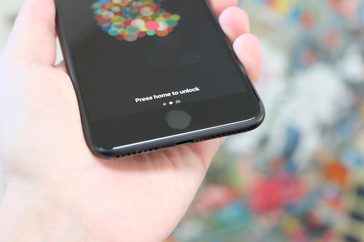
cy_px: 121
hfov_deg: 37.5
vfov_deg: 25.5
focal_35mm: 53
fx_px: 536
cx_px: 182
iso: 3200
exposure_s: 1/42
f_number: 4
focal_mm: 35
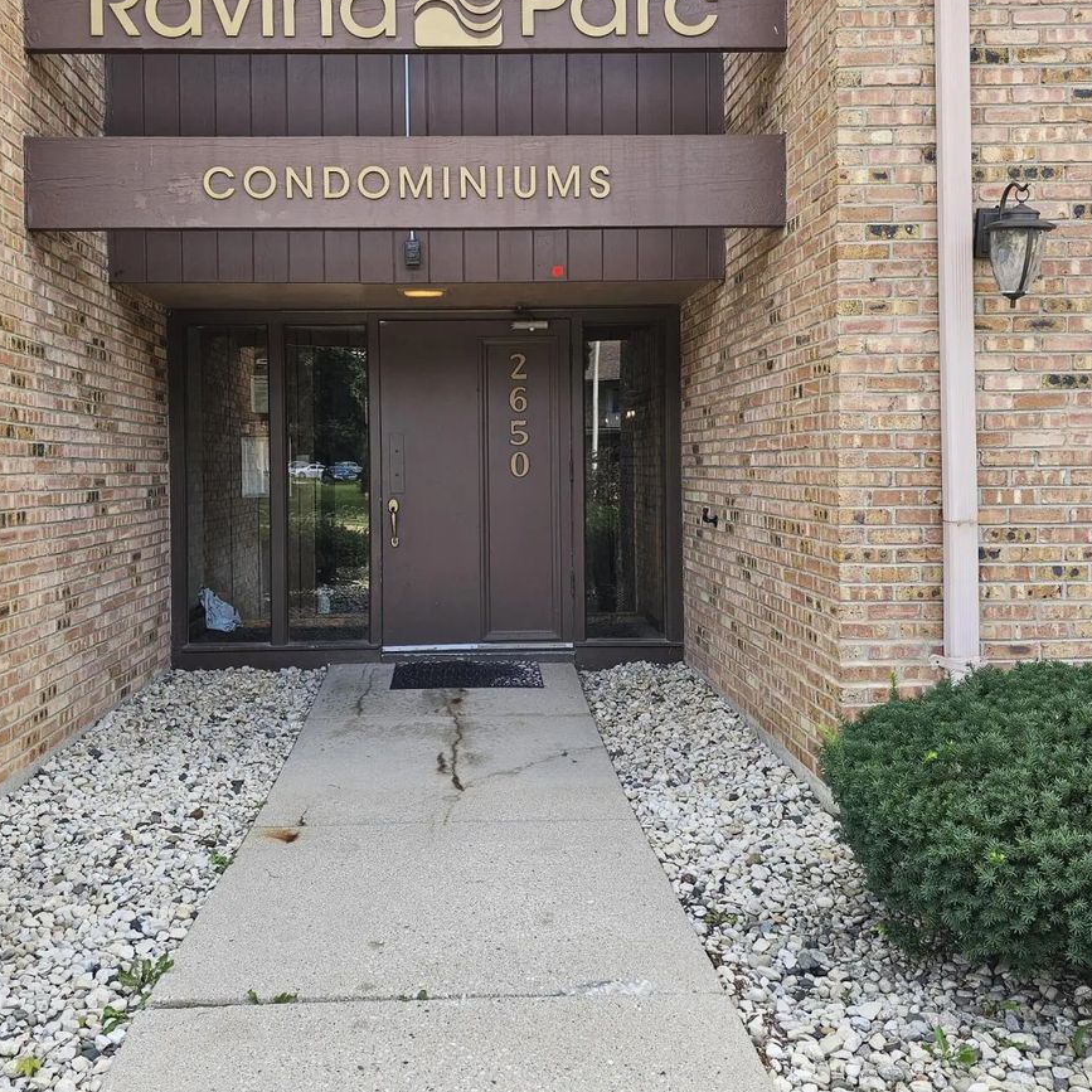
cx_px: 476
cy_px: 479
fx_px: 1142
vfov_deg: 51.0
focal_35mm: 32
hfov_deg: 51.0
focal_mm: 6.3
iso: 12
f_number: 1.7
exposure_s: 1/100
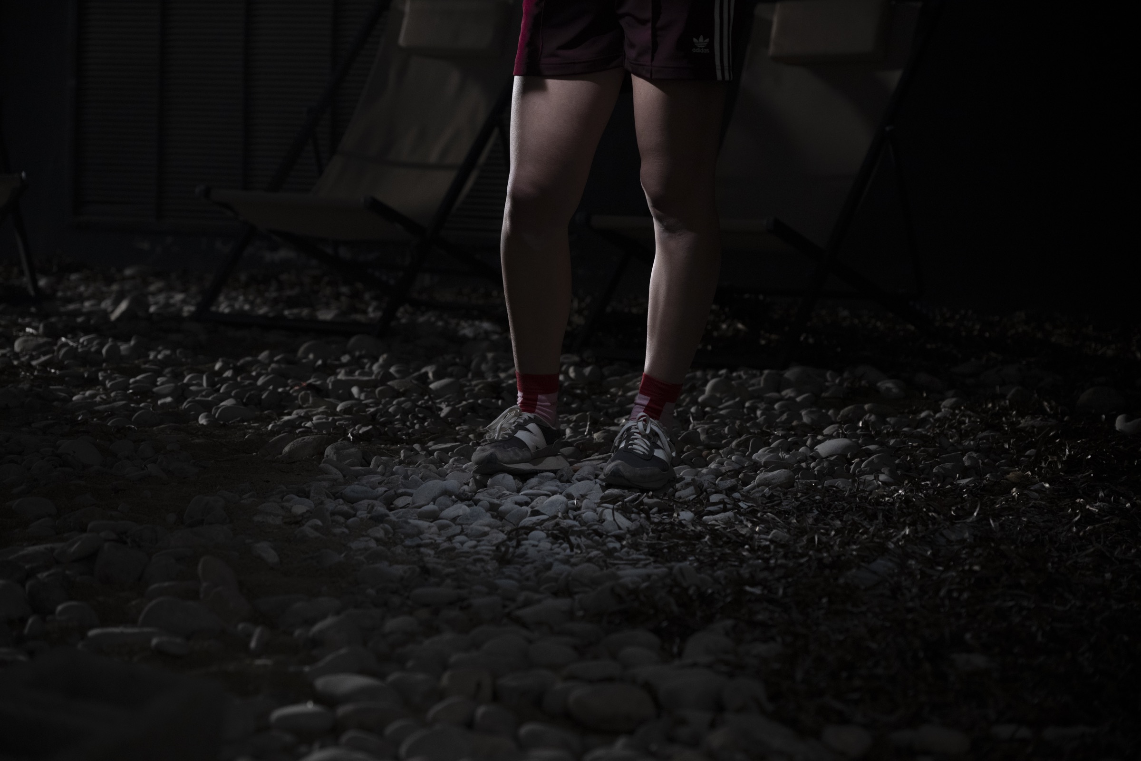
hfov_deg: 22.4
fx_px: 2884
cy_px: 380
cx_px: 570
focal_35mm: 91
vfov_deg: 15.0
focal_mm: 91
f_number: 4
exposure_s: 1/30
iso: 1600
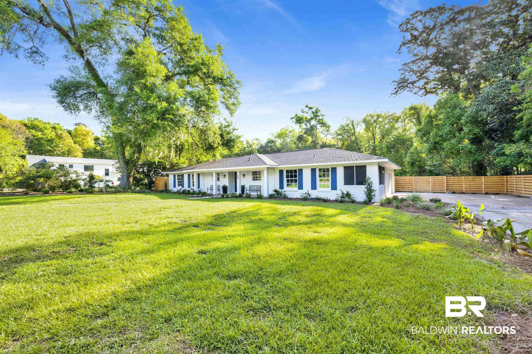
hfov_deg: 104.3
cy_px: 177
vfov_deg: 81.2
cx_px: 266
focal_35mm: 14
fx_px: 207
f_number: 11
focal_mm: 14
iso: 400
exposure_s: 1/60
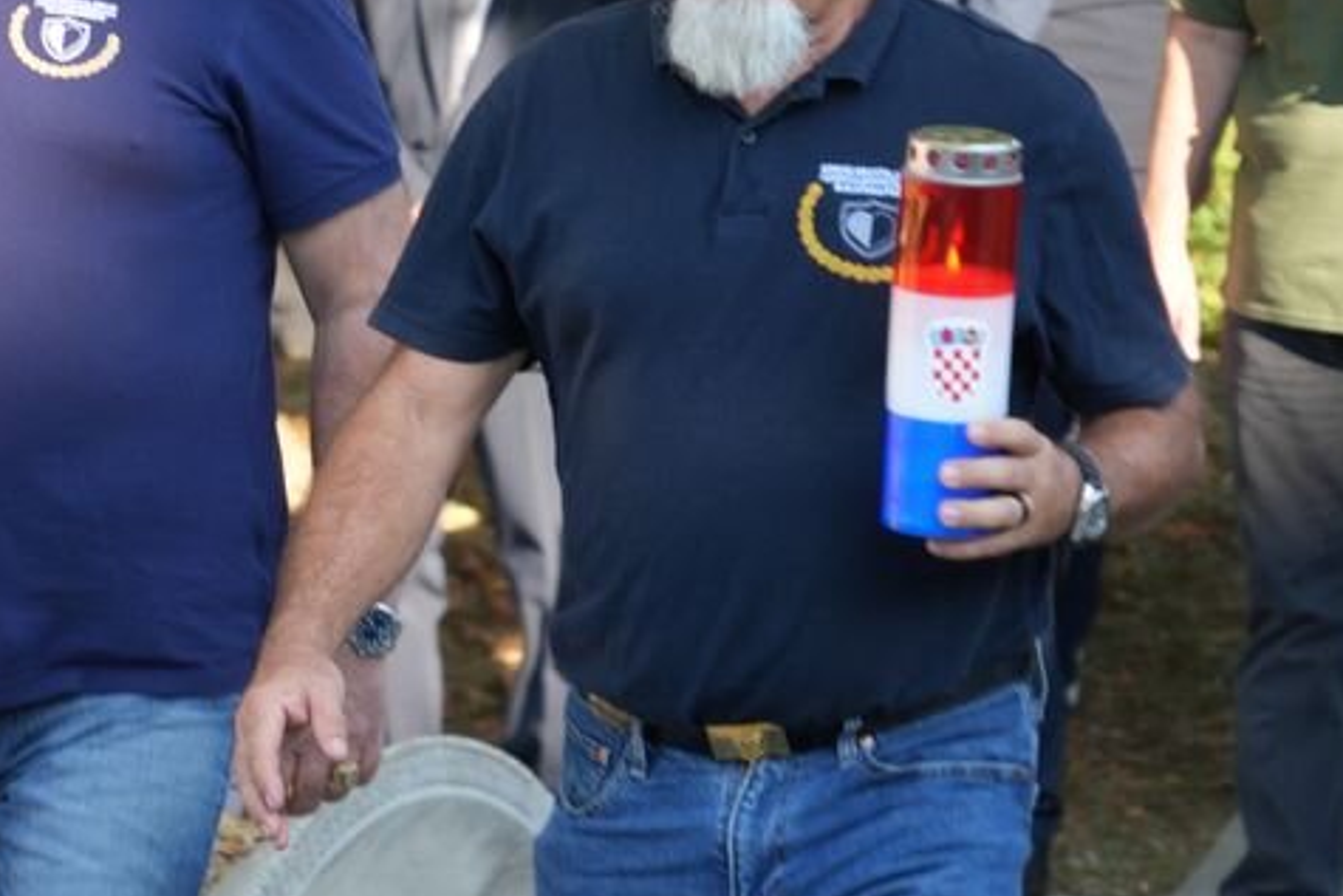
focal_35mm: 280
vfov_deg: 4.9
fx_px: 10448
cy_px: 324
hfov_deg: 7.3
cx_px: -28
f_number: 6.3
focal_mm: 130
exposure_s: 1/160
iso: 320
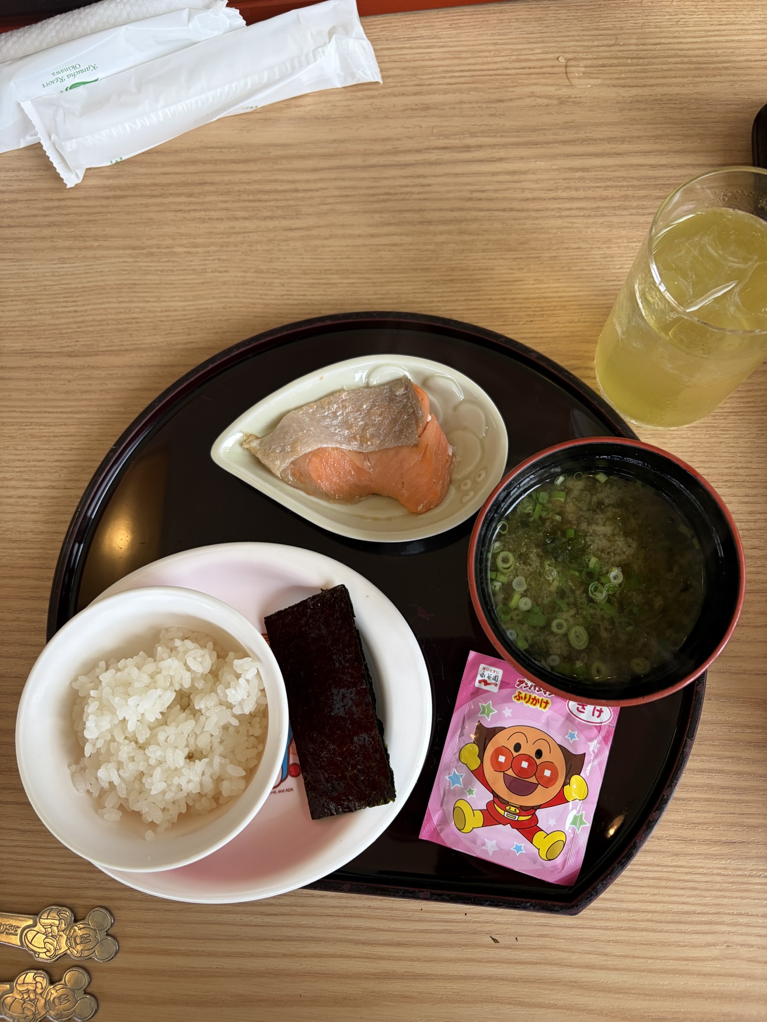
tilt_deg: -77.5
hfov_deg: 53.1
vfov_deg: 67.3
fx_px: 768
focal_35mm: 26
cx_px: 384
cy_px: 511
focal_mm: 5.96
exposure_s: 1/139
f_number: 1.6
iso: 32
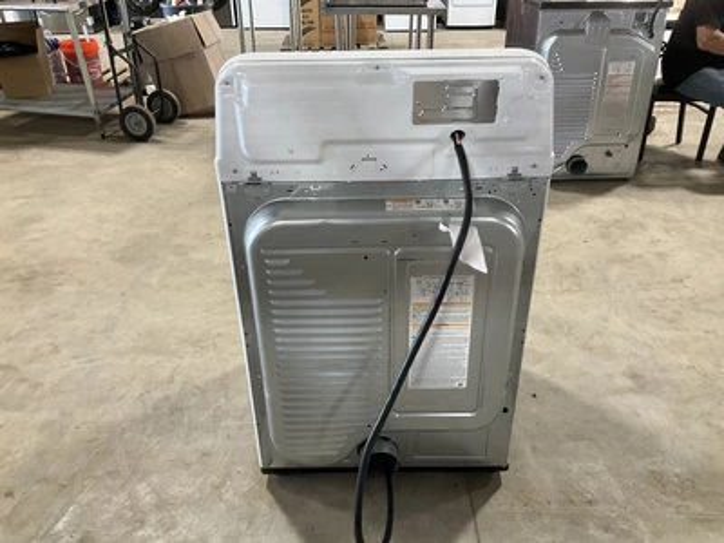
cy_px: 272
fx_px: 607
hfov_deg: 61.7
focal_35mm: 29
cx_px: 362
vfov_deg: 48.2
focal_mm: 3
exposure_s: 1/60
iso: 125
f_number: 1.8
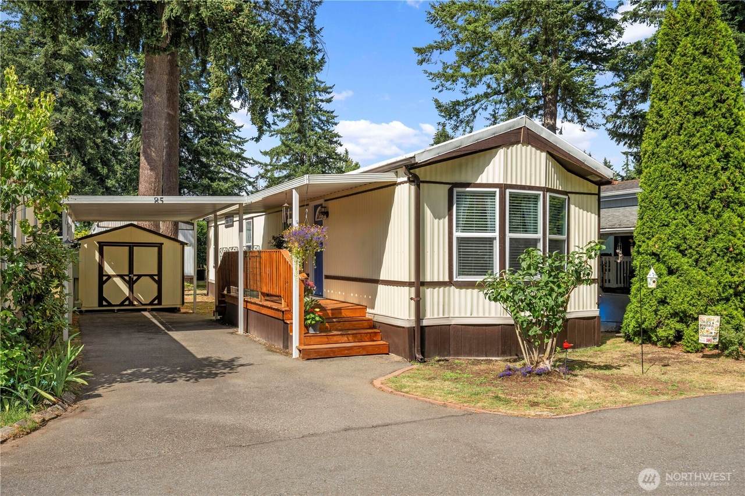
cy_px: 248
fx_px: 548
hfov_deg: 68.4
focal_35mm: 26
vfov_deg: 48.7
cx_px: 372
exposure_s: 1/320
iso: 200
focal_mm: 26.5
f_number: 8
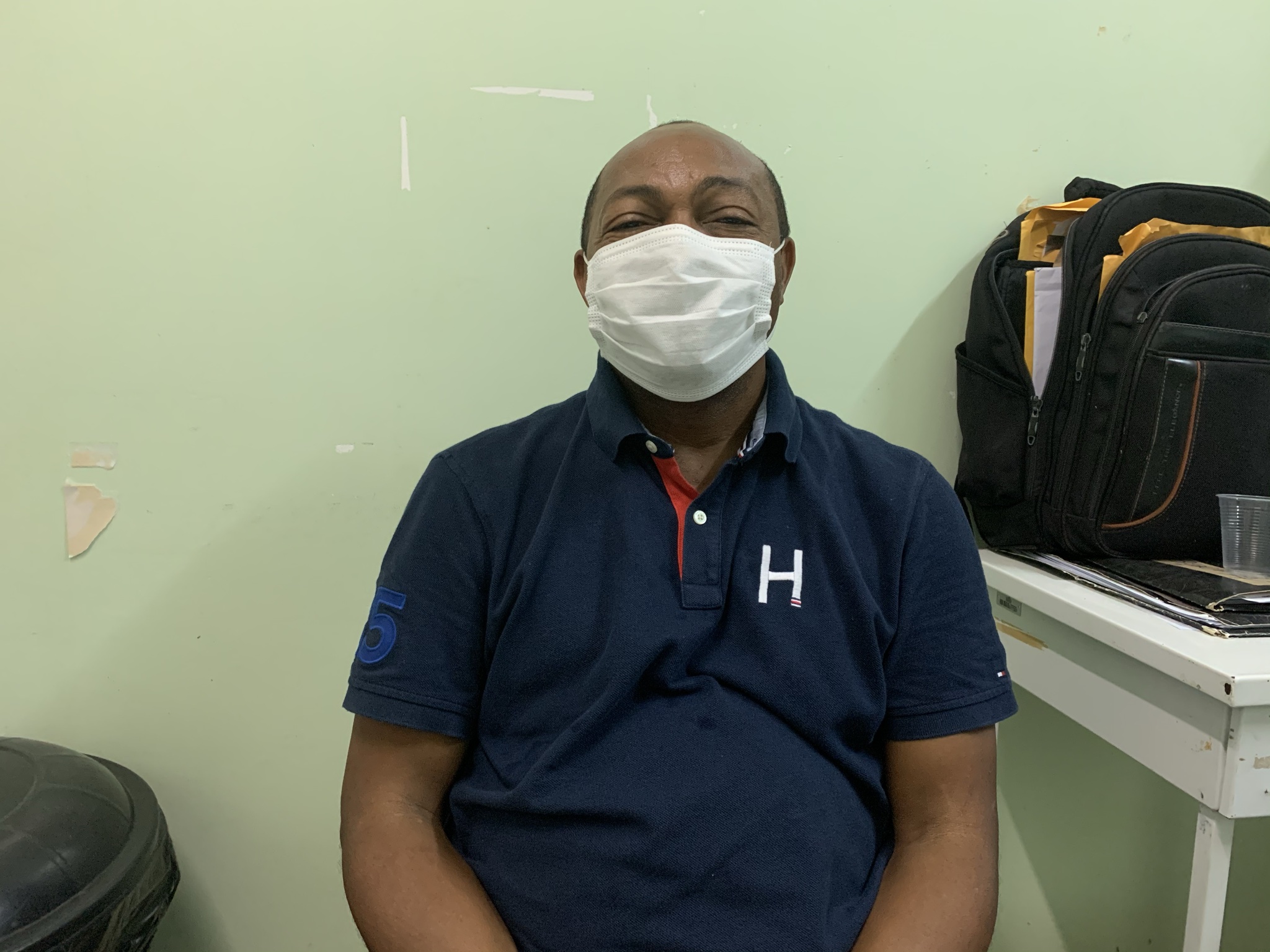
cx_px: 635
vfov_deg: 53.1
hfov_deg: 67.3
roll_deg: -0.9
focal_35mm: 26
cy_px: 476
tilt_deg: -8.1
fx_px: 954
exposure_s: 1/60
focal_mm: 4.25
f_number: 1.8
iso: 250
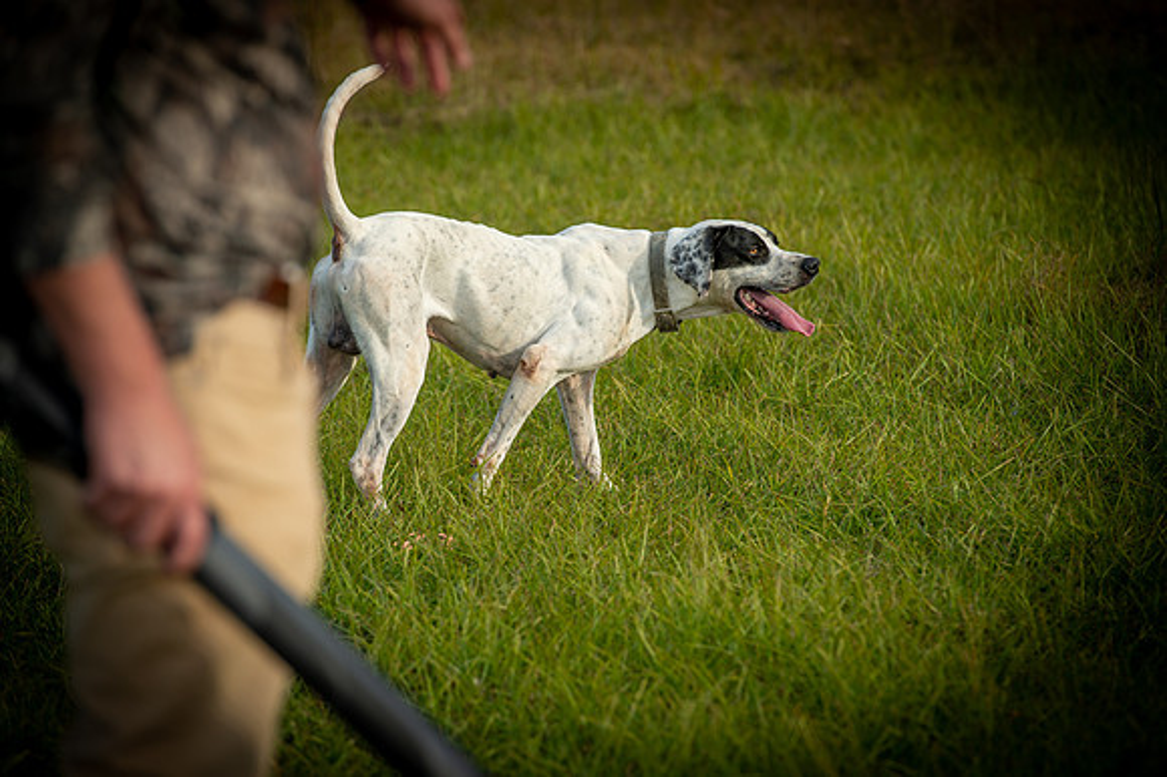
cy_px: 388
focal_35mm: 200
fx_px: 6479
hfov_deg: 10.3
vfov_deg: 6.9
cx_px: 584
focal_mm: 200
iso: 100
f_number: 5.6
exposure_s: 1/400
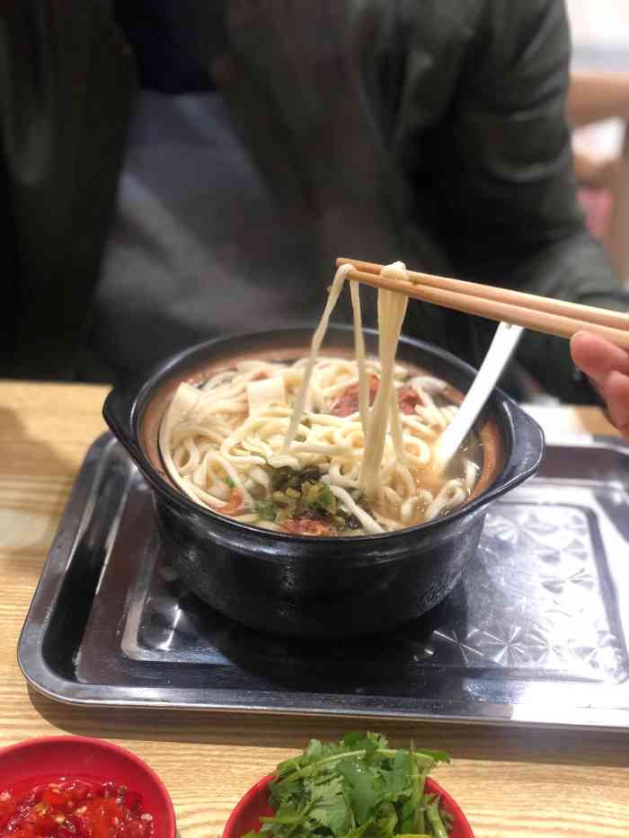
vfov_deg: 36.8
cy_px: 419
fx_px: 1260
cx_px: 314
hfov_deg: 28.0
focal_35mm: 52
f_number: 2.4
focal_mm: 6
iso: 160
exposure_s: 1/15
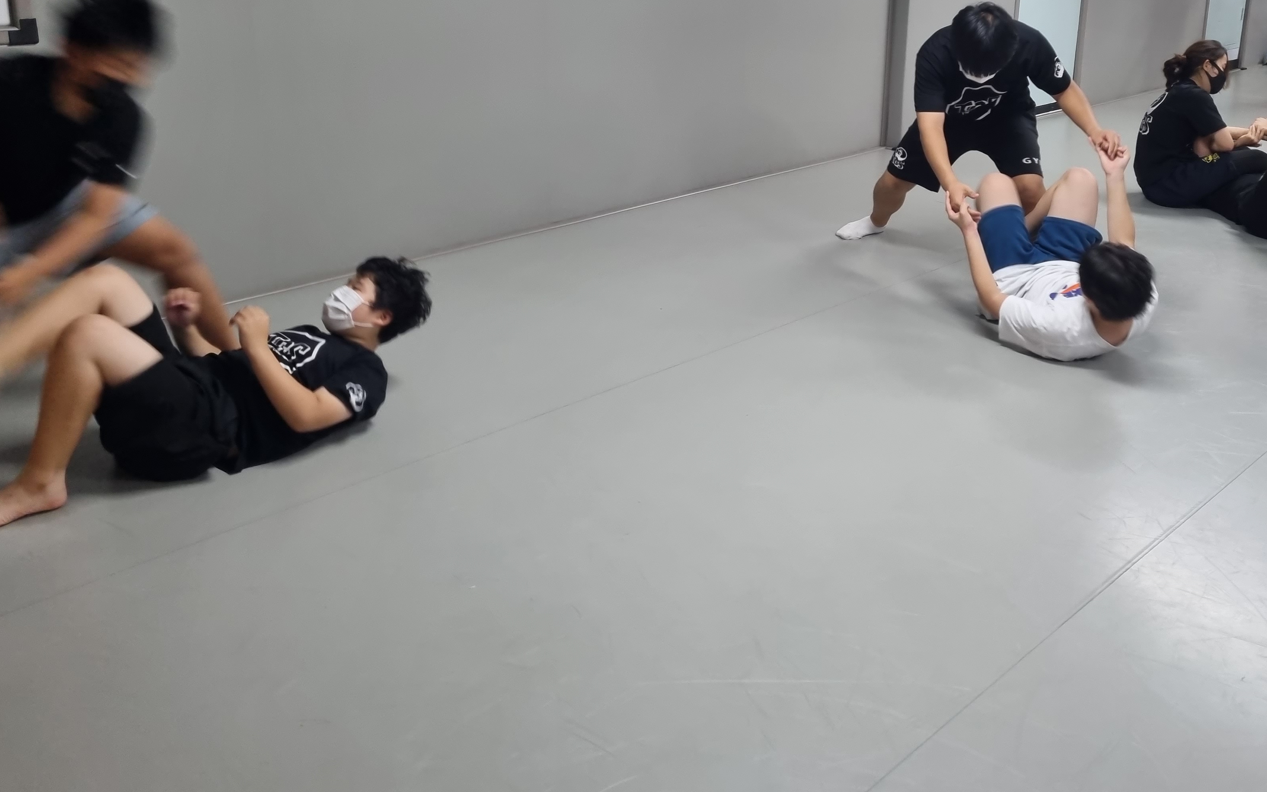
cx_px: 758
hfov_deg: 54.9
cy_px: 195
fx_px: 1208
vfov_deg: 35.4
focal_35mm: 35
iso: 160
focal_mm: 5.4
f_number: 1.8
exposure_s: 1/40
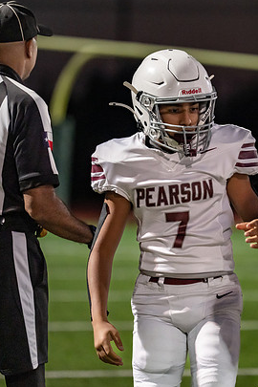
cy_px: 192
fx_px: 3364
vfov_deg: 6.6
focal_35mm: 313
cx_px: 194
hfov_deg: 4.4
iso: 3200
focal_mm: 191
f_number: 2.8
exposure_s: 1/1250
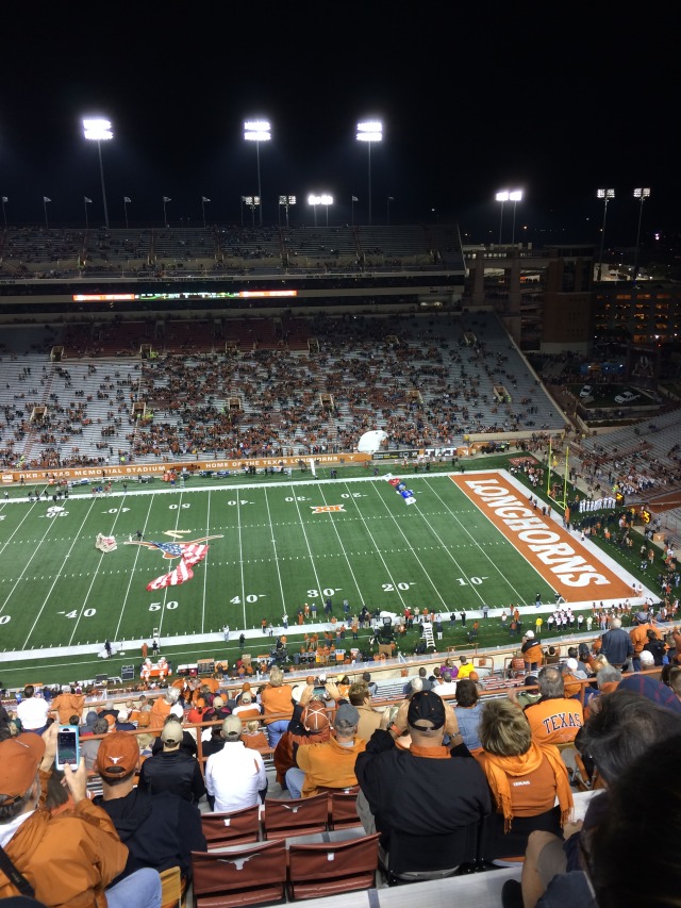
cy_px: 454
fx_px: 760
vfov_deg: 61.7
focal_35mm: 29
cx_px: 340
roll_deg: +0.2
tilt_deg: -16.9
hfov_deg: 48.2
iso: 50
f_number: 2.2
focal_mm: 4.15
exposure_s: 1/30
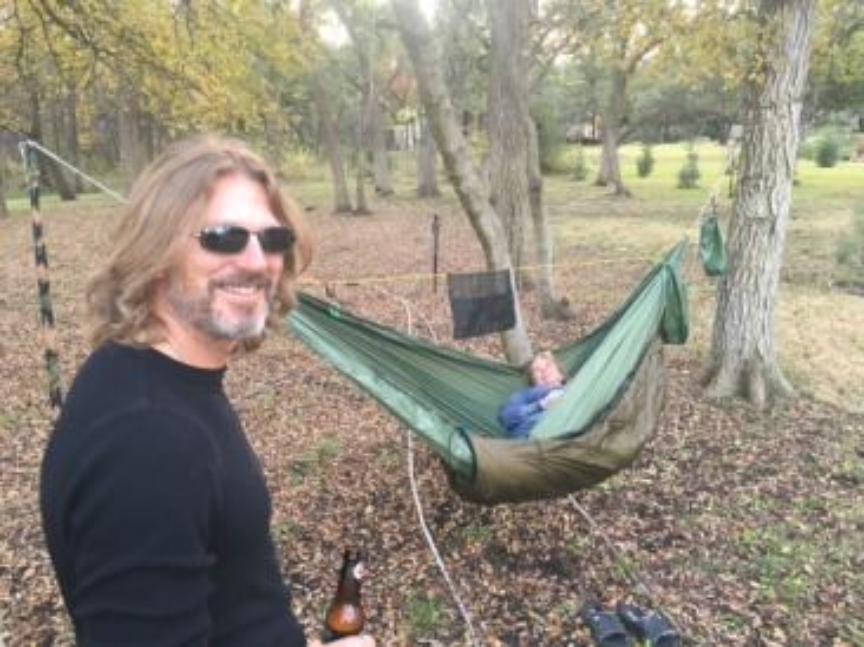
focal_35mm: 29
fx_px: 723
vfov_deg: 48.2
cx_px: 432
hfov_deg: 61.7
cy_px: 324
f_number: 2.2
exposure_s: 1/30
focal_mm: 4.15
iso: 64
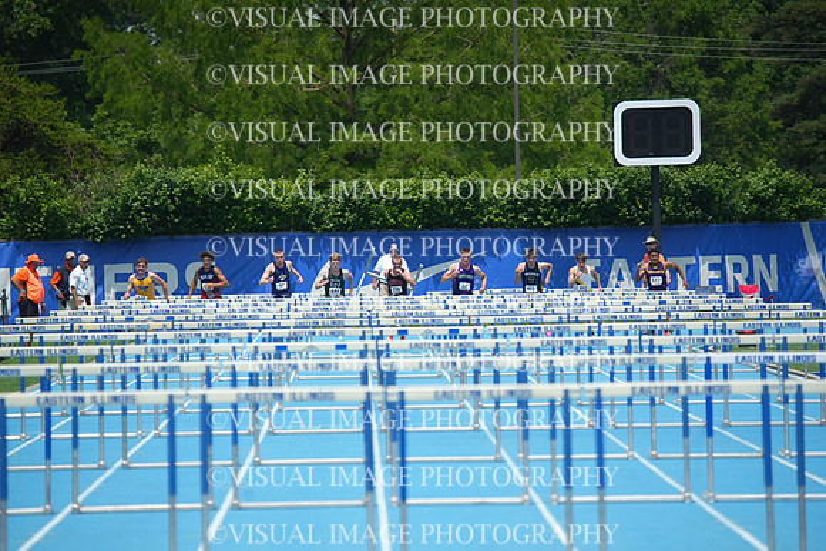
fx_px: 7344
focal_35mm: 320
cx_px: 413
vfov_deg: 4.3
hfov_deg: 6.4
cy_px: 276
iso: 400
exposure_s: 1/2500
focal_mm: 320
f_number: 5.6
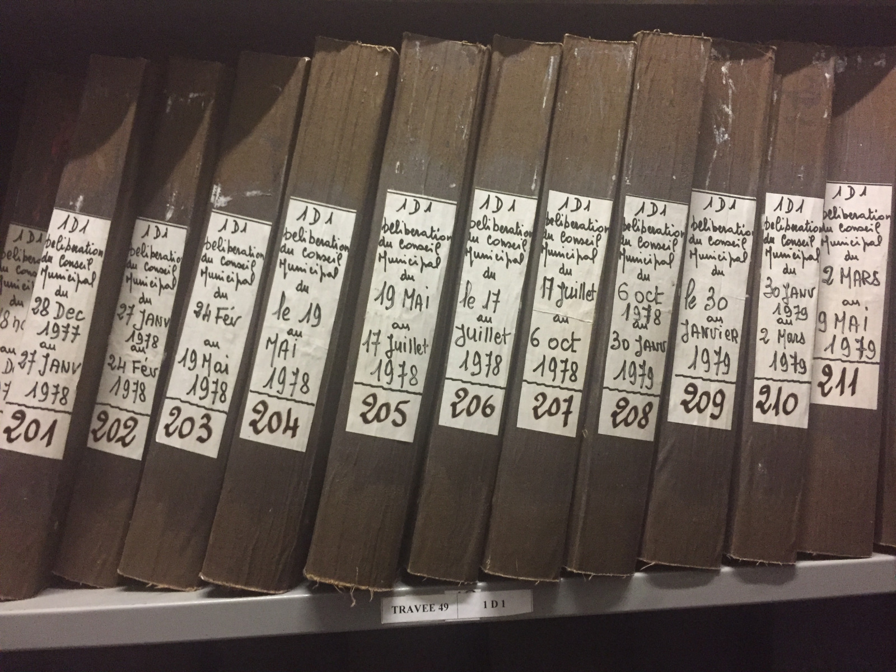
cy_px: 336
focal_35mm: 29
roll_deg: +1.2
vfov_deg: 48.2
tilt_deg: +1.6
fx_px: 751
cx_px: 448
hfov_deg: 61.7
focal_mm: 4.15
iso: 320
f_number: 2.2
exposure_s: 1/17
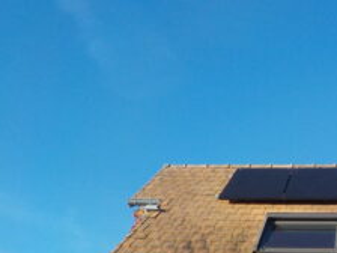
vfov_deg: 21.8
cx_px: 351
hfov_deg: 27.1
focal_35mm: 67
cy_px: 174
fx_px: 652
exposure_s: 1/800
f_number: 3.3
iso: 125
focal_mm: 4.1
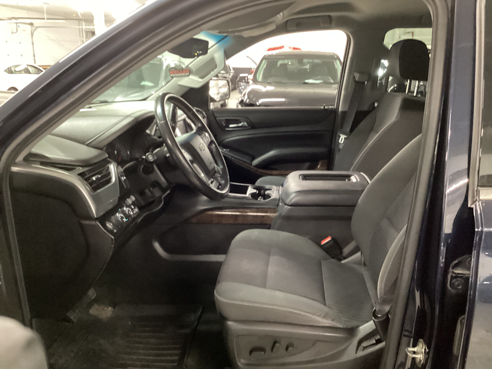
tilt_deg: -17.0
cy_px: 184
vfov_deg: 45.4
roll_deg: -0.6
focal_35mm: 31
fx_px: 441
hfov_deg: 58.4
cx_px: 246
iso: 800
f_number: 2.4
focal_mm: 3.3
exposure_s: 1/15
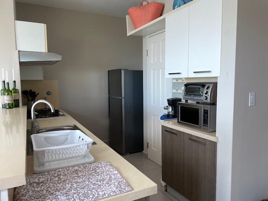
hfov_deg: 67.3
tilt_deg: -7.0
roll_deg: +1.4
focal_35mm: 26
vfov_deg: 53.1
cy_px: 100
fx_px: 201
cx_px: 134
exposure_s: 1/60
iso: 64
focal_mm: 4.2
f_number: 1.6
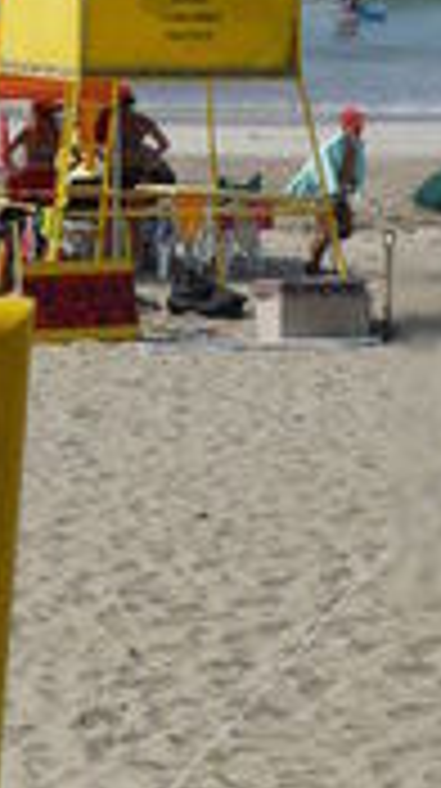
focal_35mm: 173
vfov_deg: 12.4
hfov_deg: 6.5
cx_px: -767
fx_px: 3609
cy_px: 230
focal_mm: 17
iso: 200
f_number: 5.6
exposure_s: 1/1600
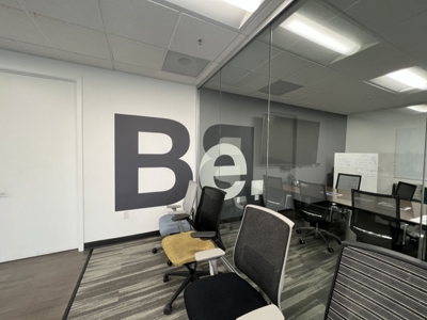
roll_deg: -1.8
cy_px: 160
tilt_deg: -2.6
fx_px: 160
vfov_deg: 89.9
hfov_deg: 106.2
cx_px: 214
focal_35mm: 13
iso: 160
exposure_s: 1/60
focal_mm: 1.57
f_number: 1.8
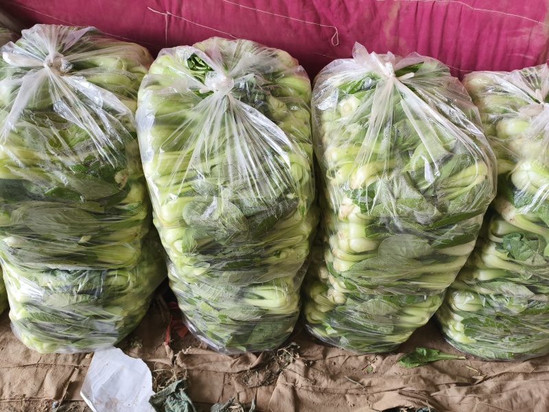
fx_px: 365
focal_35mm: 23
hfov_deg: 73.9
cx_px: 274
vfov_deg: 58.9
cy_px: 206
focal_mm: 5.84
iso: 200
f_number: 1.6
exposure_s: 1/100
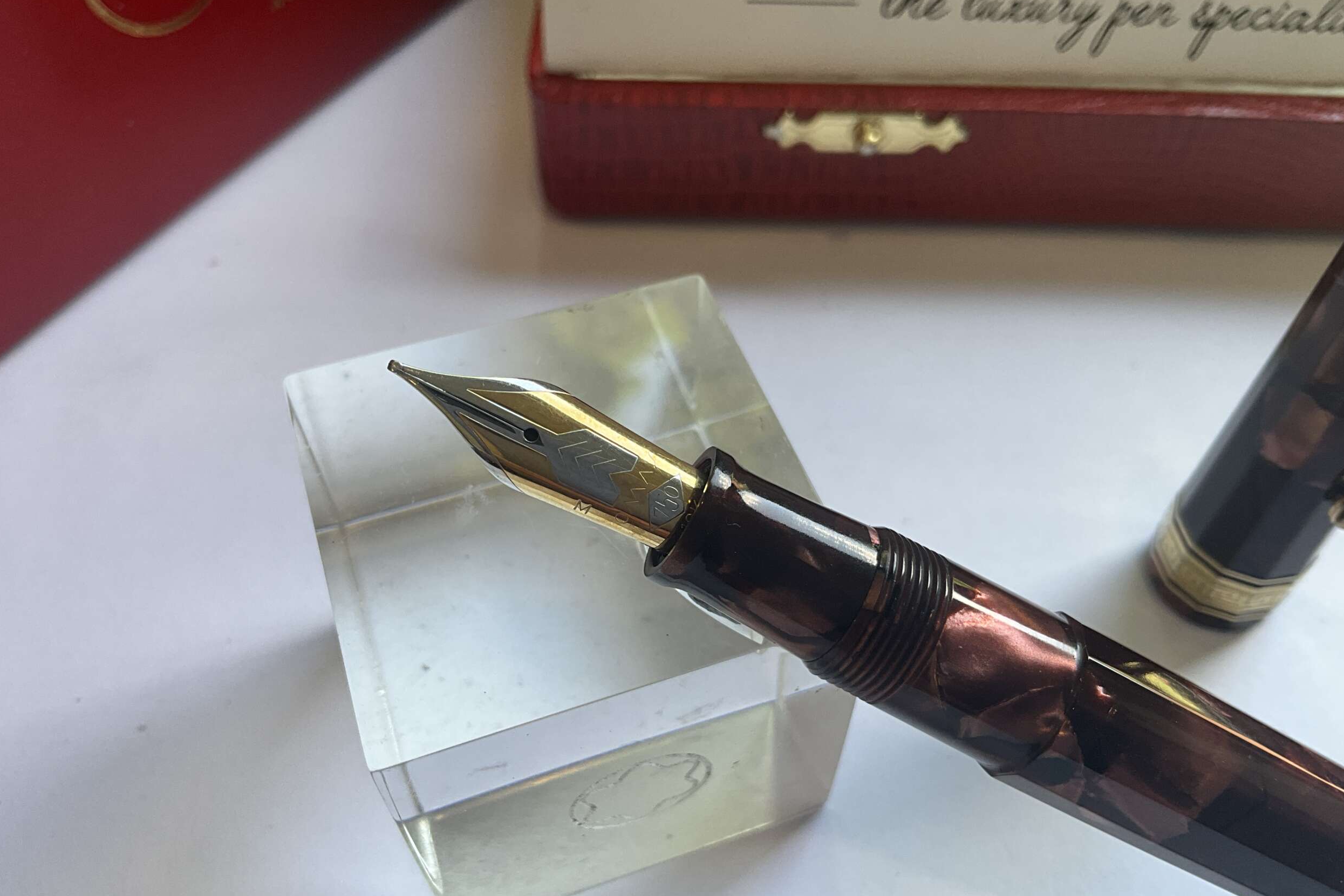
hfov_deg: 60.3
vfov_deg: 42.3
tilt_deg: -55.4
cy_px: 504
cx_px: 679
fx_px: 1157
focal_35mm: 31
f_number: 1.8
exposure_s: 1/100
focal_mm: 3
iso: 32
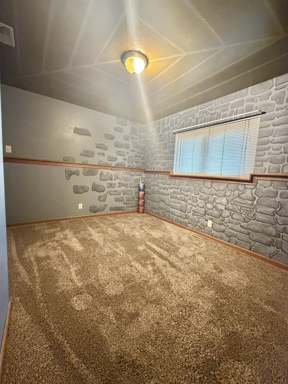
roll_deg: -3.3
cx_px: 144
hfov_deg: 85.7
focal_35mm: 14
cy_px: 192
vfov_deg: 102.1
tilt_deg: -7.2
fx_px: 155
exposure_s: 1/60
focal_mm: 2.22
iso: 1250
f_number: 2.2
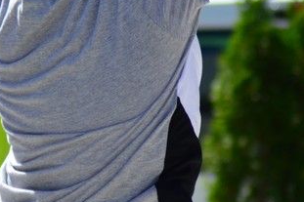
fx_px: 5213
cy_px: 116
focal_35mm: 618
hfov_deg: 3.3
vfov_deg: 2.2
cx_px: 18
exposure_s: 1/1250
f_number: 4.2
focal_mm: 125
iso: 200
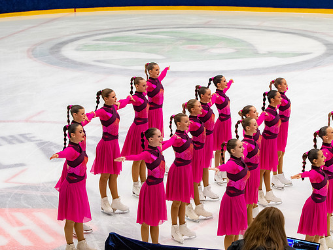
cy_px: 125
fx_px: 1107
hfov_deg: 17.1
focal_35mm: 115
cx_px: 189
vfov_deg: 12.9
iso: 1800
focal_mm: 70
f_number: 5.6
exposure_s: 1/320
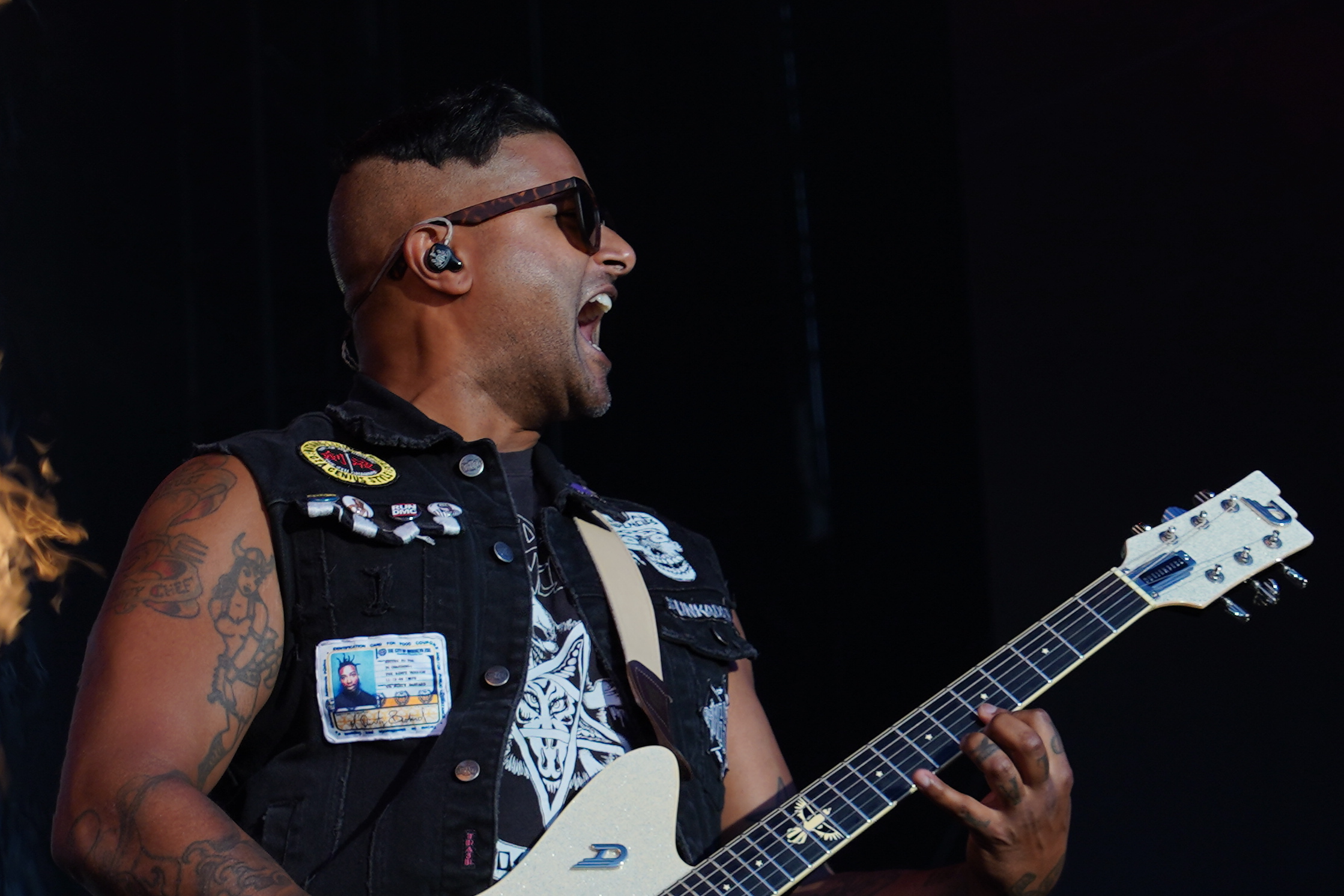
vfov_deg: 7.4
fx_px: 6906
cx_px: 880
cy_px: 761
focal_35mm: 185
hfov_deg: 11.1
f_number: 6.3
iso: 100
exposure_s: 1/400
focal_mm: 69
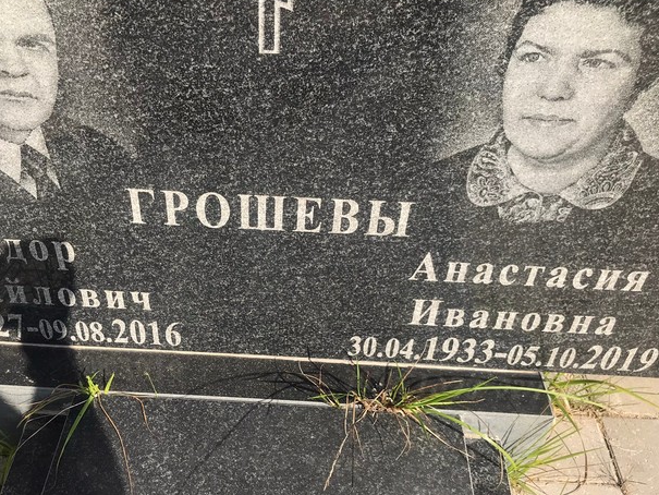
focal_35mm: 37
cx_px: 277
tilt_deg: -42.1
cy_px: 294
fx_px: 705
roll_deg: -0.6
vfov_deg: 38.5
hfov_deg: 49.9
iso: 20
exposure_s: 1/1916
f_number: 1.8
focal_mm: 3.99
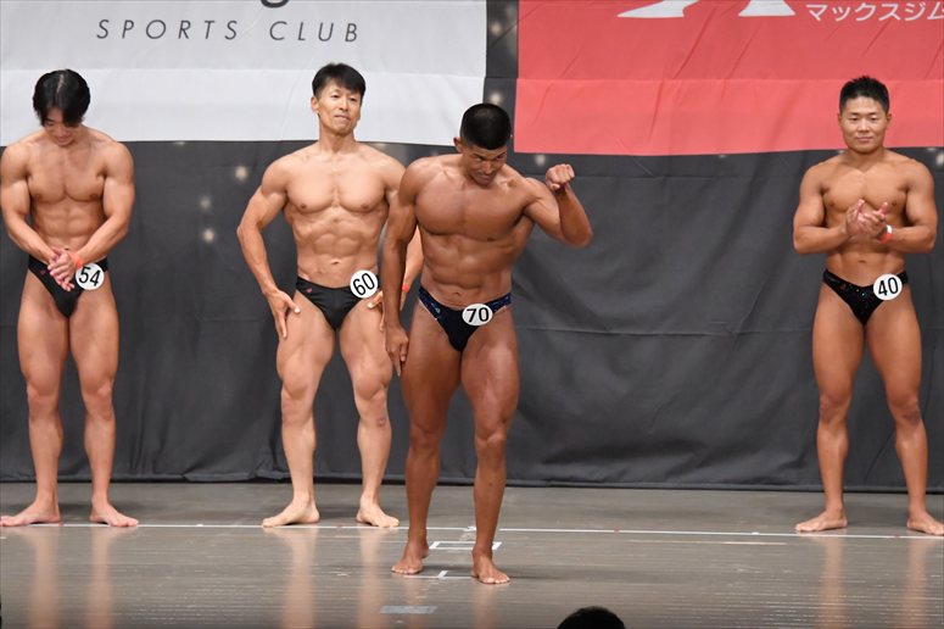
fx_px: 4901
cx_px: 472
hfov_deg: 11.0
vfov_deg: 7.3
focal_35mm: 187
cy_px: 314
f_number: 5.6
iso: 6400
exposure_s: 1/400
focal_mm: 125
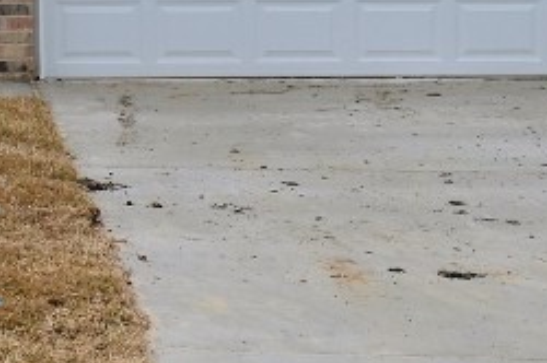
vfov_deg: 8.8
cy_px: -101
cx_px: -185
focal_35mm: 153
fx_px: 2322
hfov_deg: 12.9
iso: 110
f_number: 8
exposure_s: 1/250
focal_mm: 22
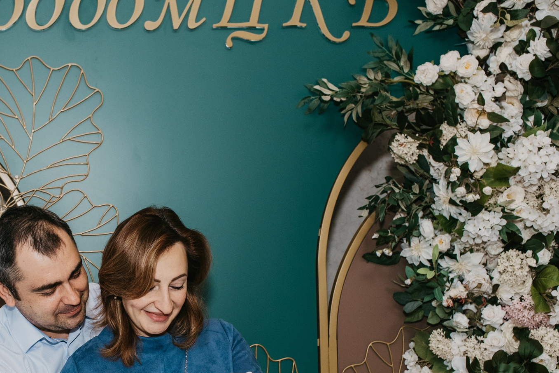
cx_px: 132
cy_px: 325
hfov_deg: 30.0
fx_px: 1025
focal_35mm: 66
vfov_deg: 20.3
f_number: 4
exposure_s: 1/160
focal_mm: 35
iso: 500
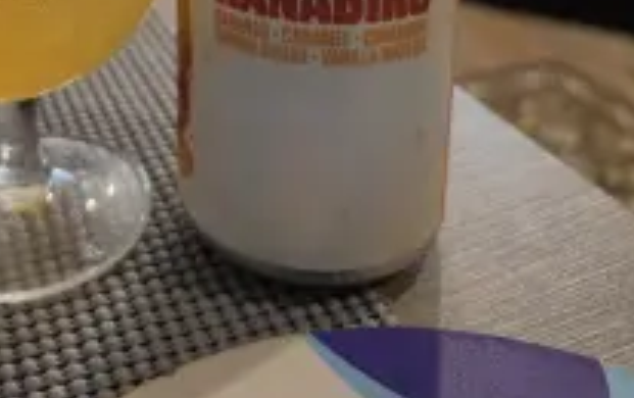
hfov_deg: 41.6
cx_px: 178
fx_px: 813
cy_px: -171
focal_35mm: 47
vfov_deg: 23.1
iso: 250
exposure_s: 1/120
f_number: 1.4
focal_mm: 6.5
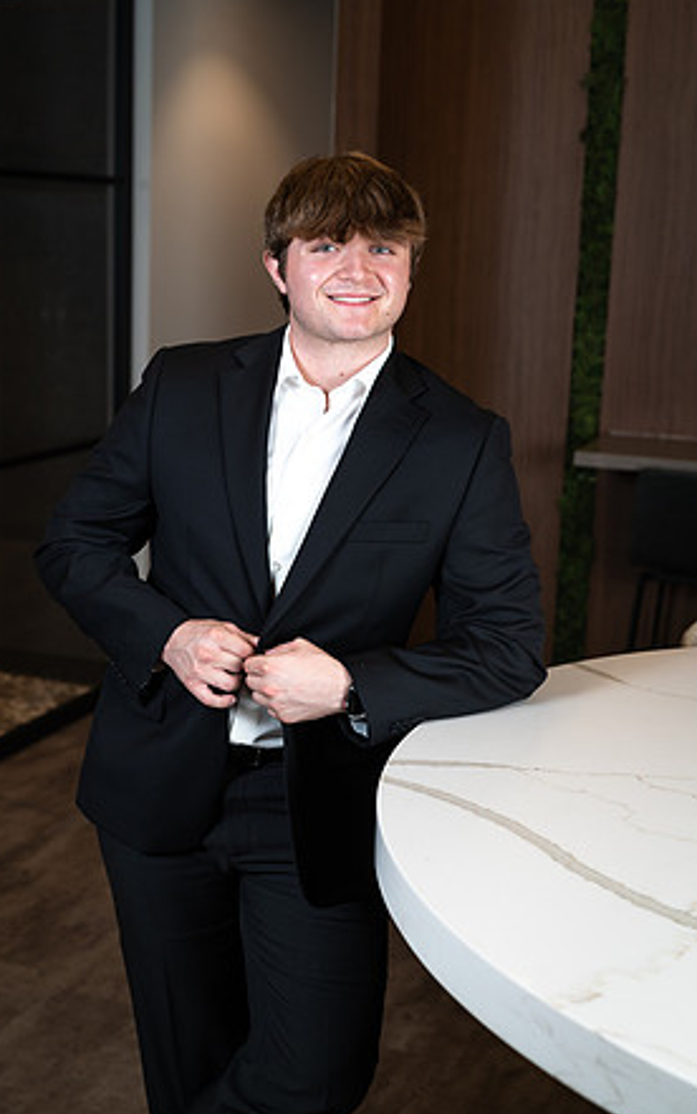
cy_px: 561
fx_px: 1579
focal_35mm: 52
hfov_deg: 24.9
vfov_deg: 38.9
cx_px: 323
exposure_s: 1/125
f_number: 4.5
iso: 100
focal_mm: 50
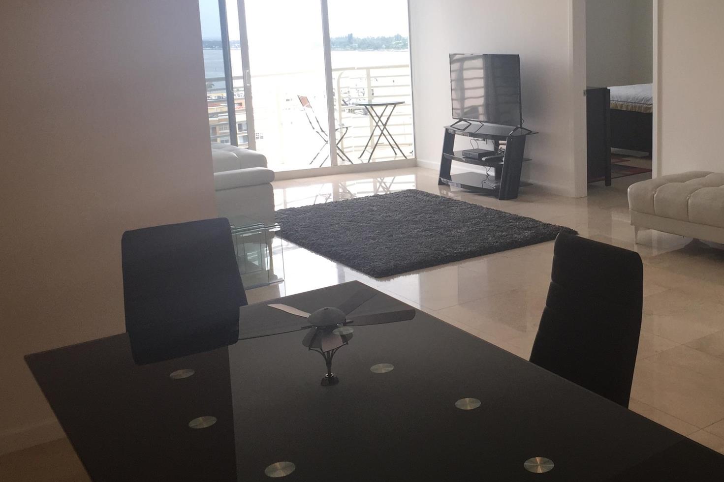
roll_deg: +0.9
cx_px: 496
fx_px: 844
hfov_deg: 45.5
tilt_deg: -10.2
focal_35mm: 42
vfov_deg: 31.6
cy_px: 164
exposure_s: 1/120
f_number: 2.2
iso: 40
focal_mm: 4.15
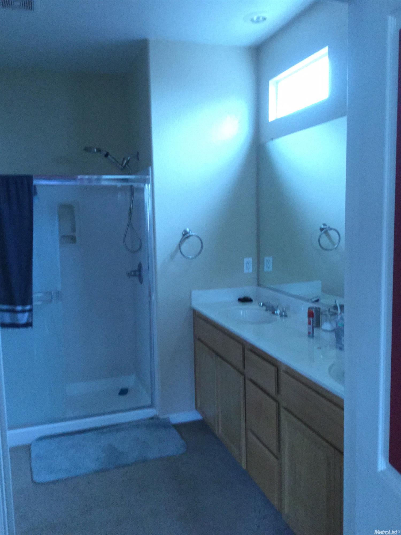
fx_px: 479
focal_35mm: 31
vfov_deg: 58.4
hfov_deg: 45.4
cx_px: 200
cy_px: 268
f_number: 2.4
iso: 250
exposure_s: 1/15
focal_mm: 3.3
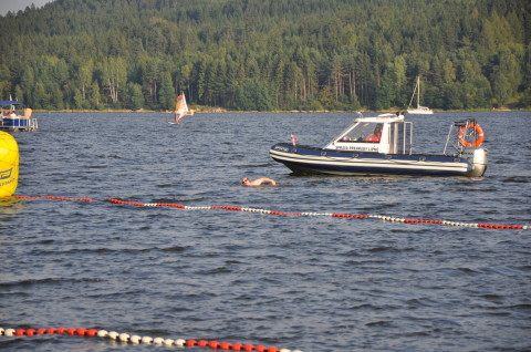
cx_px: 266
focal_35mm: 158
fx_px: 2318
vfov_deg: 8.7
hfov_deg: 13.1
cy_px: 176
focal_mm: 105
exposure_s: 1/500
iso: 200
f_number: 5.6
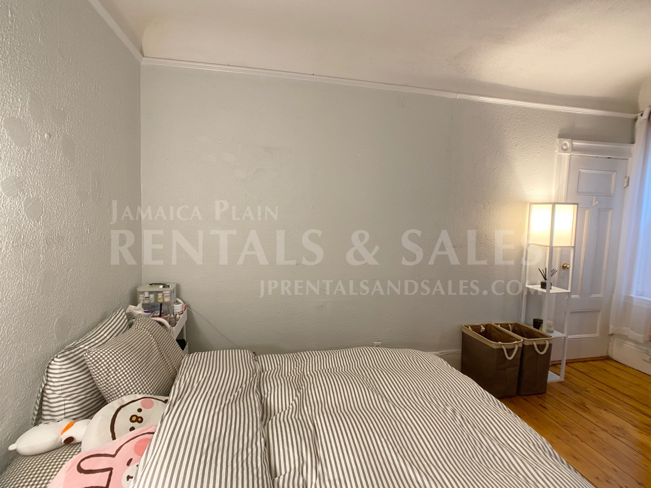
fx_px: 489
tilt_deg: -5.3
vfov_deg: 53.1
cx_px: 326
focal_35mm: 26
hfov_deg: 67.3
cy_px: 244
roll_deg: -2.0
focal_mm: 4.25
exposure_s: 1/60
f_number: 1.8
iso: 125
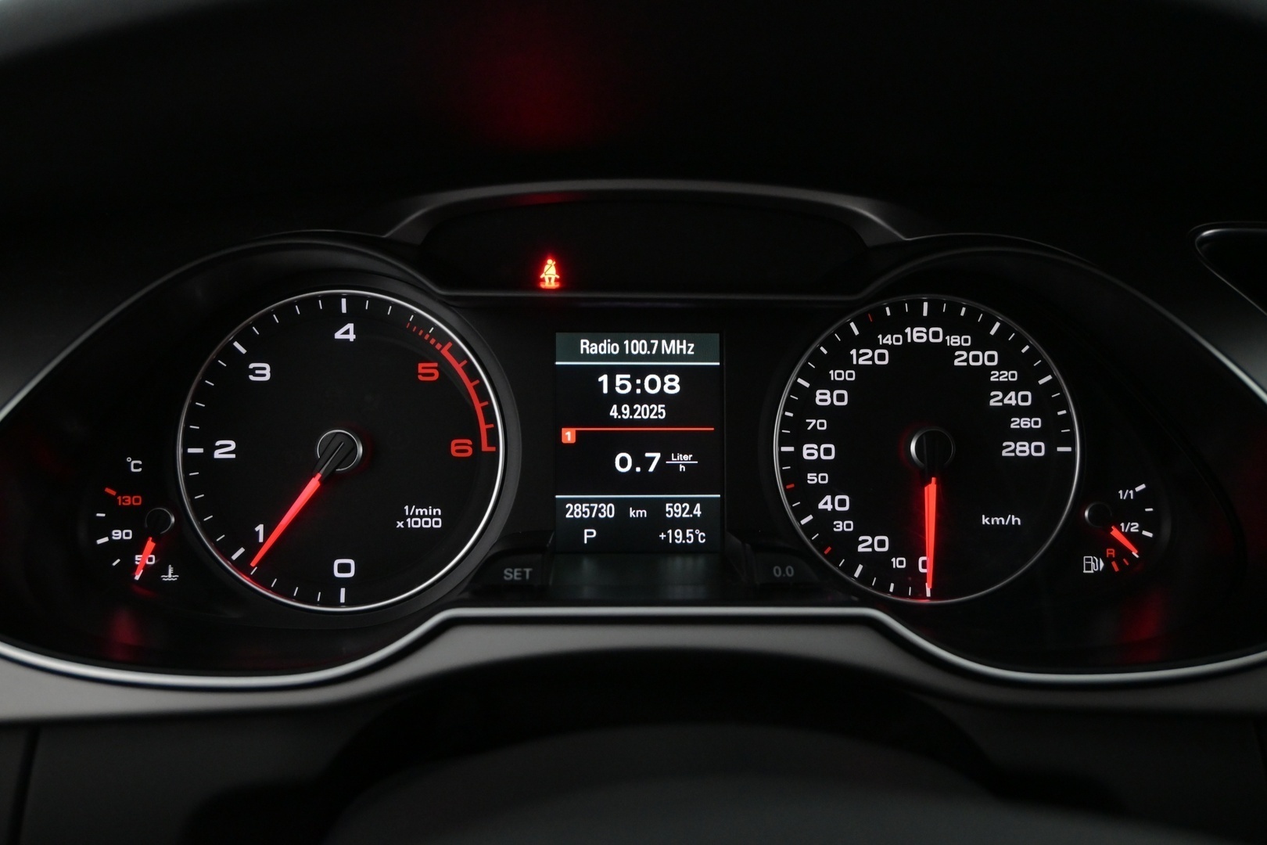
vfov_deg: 44.6
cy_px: 422
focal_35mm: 29
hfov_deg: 63.2
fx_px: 1029
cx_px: 634
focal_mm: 19.5
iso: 2500
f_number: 4.5
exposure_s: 1/80
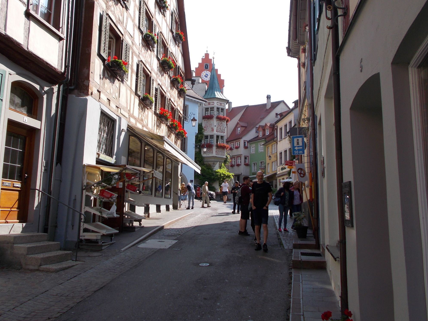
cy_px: 133
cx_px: 192
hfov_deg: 51.3
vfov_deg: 39.5
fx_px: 445
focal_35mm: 36
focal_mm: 5.3
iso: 80
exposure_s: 1/500
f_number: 3.4
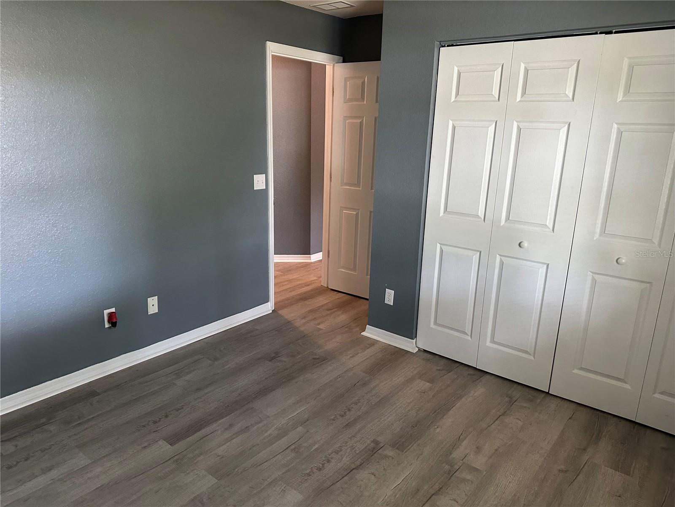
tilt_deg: -14.9
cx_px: 338
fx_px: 468
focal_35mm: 24
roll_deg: -1.7
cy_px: 254
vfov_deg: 56.8
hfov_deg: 71.6
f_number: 1.78
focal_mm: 6.86
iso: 400
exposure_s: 1/60
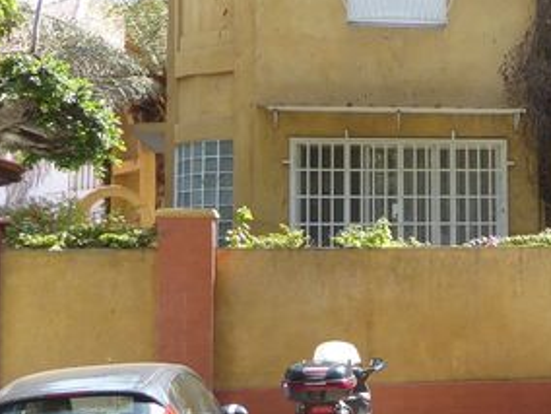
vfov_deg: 16.4
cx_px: 636
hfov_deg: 20.5
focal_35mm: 90
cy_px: 194
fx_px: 1433
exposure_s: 1/125
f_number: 3.5
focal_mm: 5.4
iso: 80
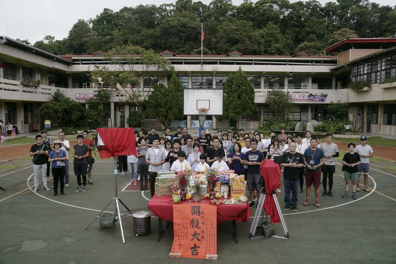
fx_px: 319
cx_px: 198
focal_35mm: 29
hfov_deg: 63.7
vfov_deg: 45.0
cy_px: 132
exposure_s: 1/250
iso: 200
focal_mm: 29
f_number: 4
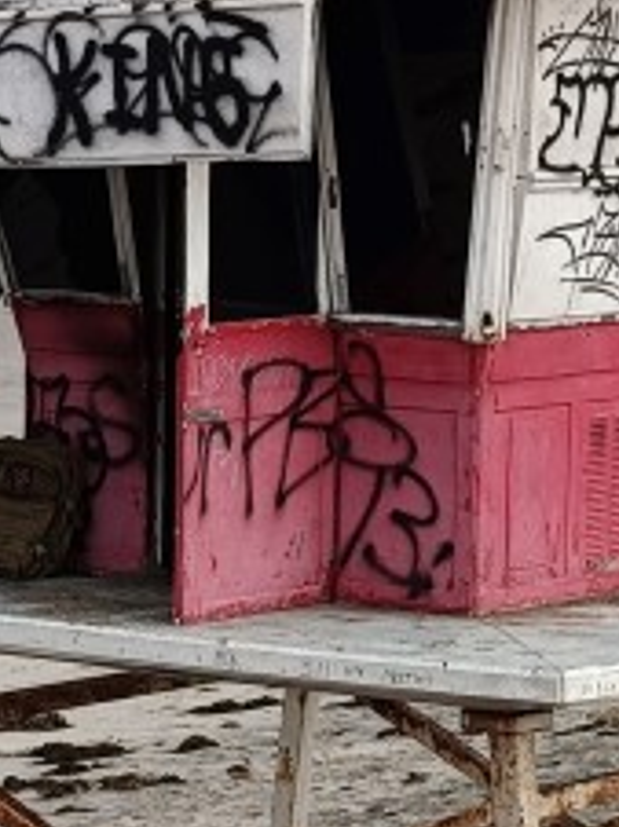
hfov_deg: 7.8
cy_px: 461
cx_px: 289
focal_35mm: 190
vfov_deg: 10.4
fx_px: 4539
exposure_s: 1/405
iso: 50
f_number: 2
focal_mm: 7.08
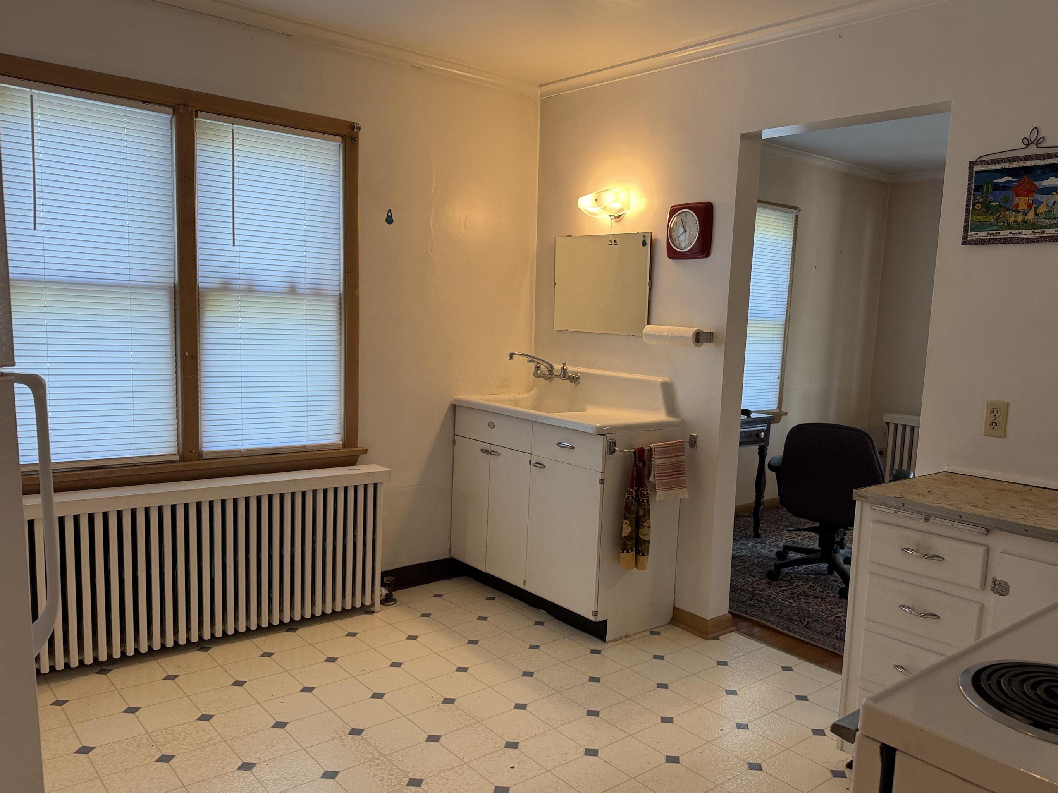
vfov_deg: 51.3
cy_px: 418
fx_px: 825
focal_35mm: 27
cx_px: 595
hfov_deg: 65.1
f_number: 1.78
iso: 160
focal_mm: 6.76
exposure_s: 1/120
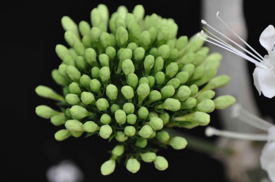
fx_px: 671
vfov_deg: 15.5
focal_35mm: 88
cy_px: 82
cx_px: 135
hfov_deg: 23.2
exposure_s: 1/60
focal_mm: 46
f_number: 5.6
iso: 560
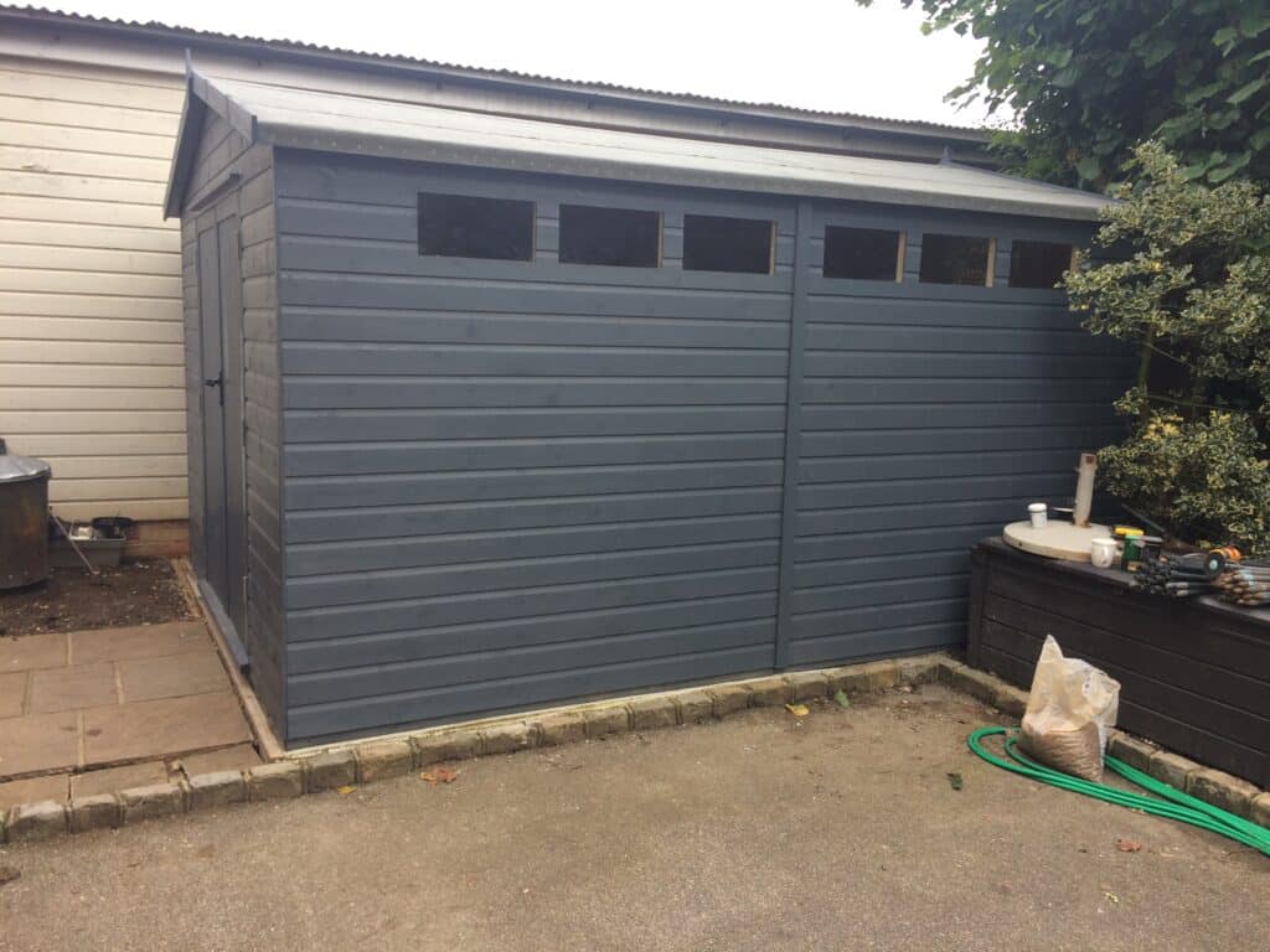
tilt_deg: -9.9
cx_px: 635
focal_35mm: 29
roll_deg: -0.2
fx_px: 1064
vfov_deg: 48.2
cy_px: 476
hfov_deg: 61.7
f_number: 2.2
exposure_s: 1/125
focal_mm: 4.15
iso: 32
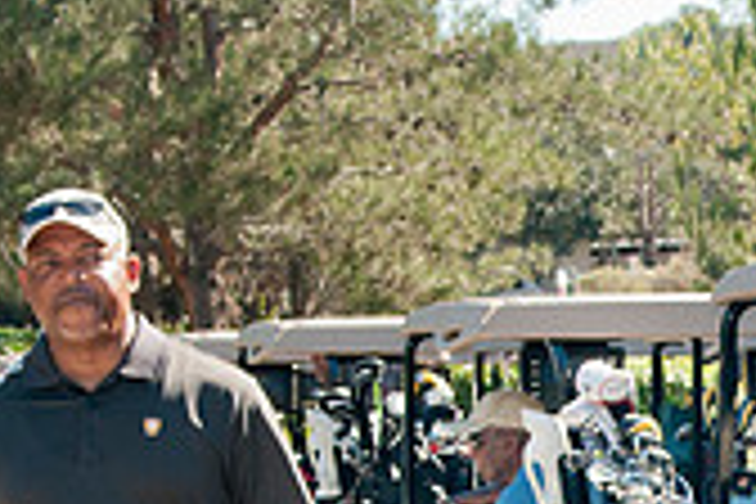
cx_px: 868
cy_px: 709
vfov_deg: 9.3
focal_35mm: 145
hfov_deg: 13.8
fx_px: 3045
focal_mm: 28
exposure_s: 1/125
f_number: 5.6
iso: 200
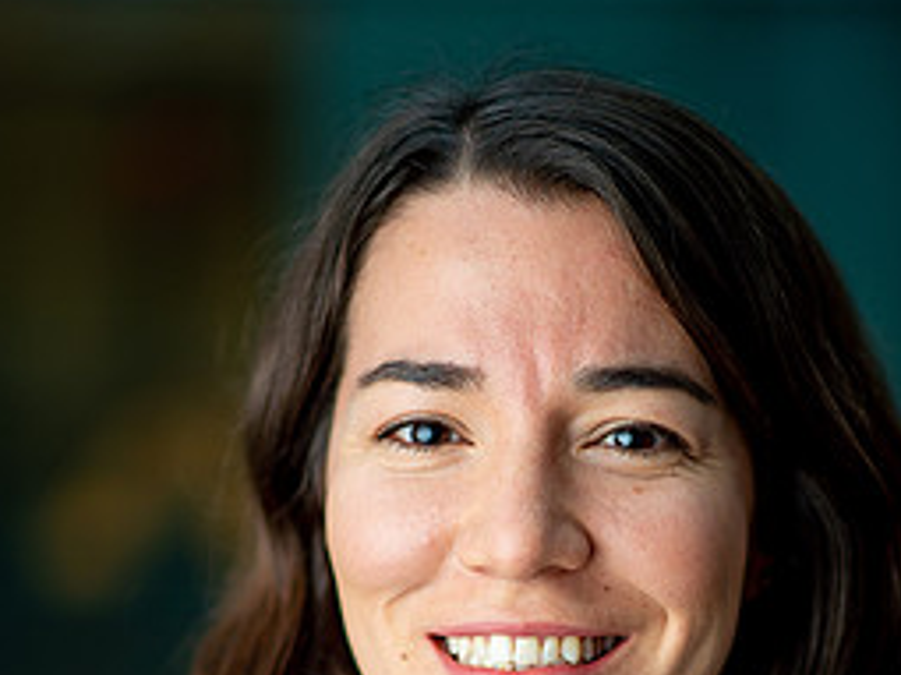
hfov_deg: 13.7
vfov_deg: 10.2
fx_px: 3746
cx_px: 482
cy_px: 696
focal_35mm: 144
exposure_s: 1/100
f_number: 1.8
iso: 160
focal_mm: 85
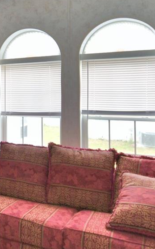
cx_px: -34
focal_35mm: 44
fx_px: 298
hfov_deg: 25.9
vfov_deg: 44.8
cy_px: 90
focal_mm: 10
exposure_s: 1/40
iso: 200
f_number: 4.5
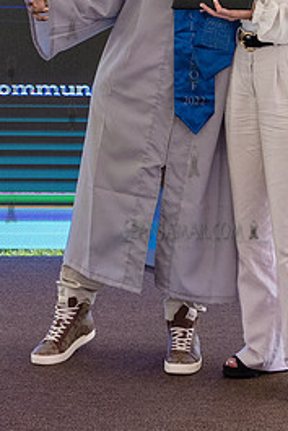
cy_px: 56
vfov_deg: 17.4
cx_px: 197
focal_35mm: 116
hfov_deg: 11.8
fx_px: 1390
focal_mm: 42
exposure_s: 1/800
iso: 2500
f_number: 4
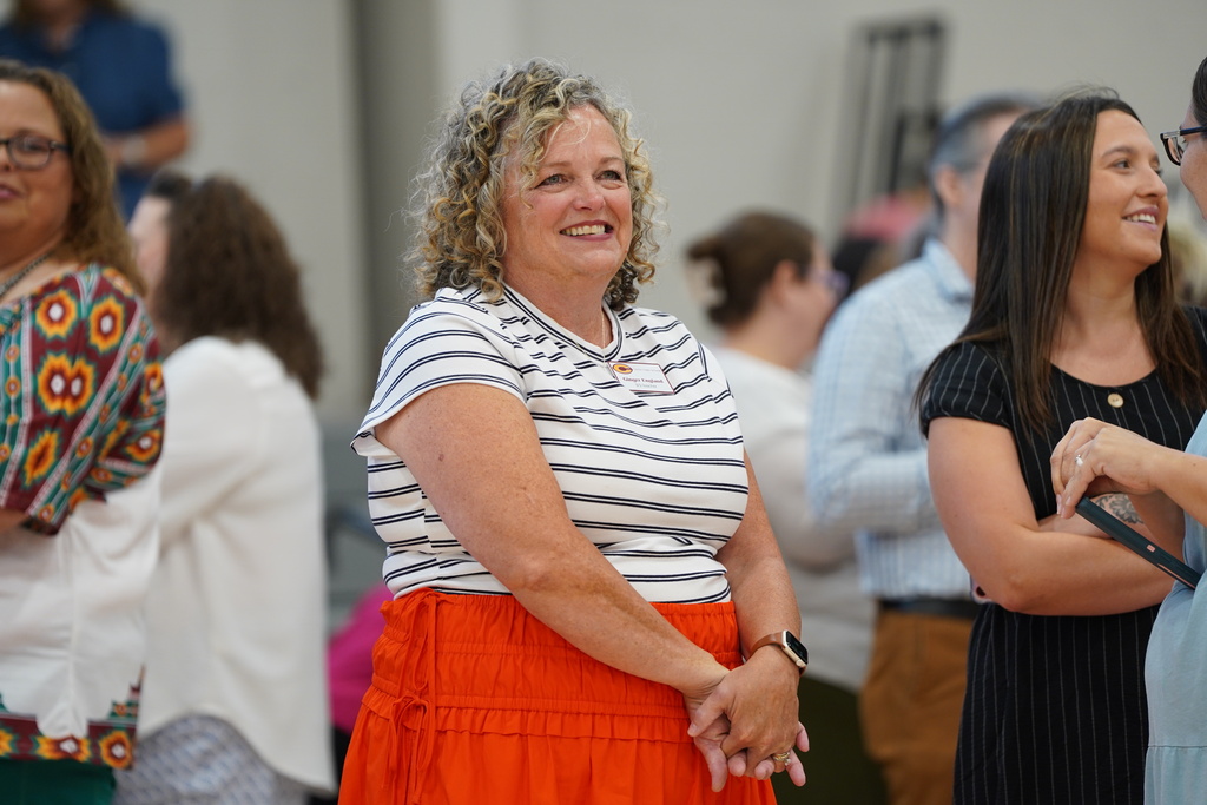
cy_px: 402
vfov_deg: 6.9
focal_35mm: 200
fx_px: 6706
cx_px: 604
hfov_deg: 10.3
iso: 640
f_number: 2.8
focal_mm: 200
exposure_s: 1/160
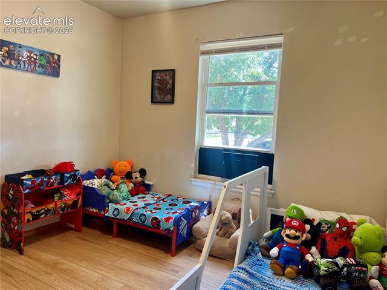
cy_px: 145
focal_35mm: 26
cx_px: 194
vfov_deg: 53.0
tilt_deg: -4.7
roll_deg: -2.3
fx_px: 290
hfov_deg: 67.3
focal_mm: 5.1
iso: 125
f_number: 1.6
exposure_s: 1/120
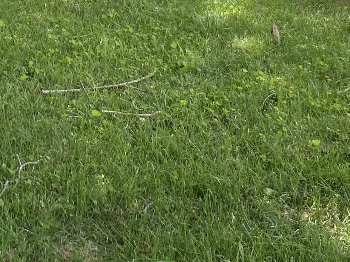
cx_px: -17
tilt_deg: -11.8
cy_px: -64
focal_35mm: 93
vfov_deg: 15.3
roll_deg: -2.5
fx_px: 940
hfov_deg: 20.3
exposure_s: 1/463
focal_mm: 3.99
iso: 20
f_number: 1.8
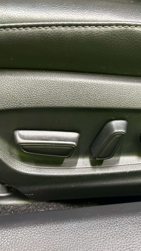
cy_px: 126
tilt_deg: -41.5
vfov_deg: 52.8
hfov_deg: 30.5
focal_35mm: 38
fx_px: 253
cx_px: 111
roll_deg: +3.3
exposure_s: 1/33
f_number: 1.5
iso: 400
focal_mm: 5.7
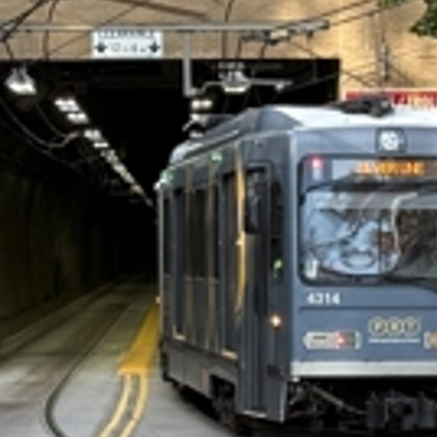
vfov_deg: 9.1
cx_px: 316
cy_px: 434
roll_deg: +0.3
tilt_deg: -6.6
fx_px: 2714
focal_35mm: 190
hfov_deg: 9.2
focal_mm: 6.76
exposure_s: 1/574
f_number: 1.78
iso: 64
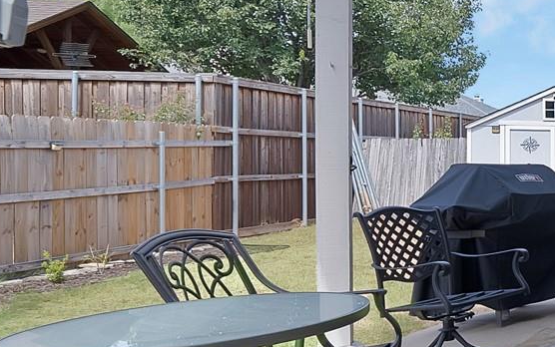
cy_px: 160
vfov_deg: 29.2
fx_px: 666
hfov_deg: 25.4
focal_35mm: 44
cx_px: 919
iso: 640
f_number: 9
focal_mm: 12
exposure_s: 1/50
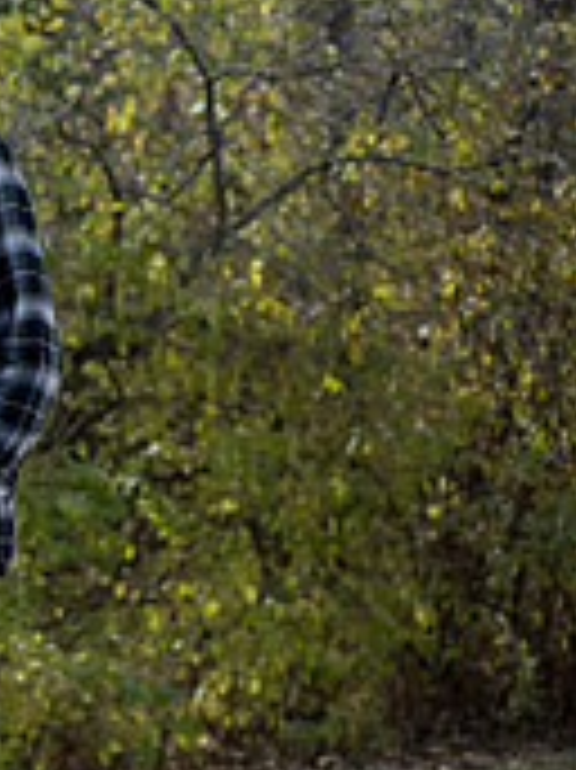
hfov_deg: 5.5
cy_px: 543
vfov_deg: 7.6
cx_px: -720
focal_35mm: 261
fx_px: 5798
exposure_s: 1/800
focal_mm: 80
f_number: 5
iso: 400
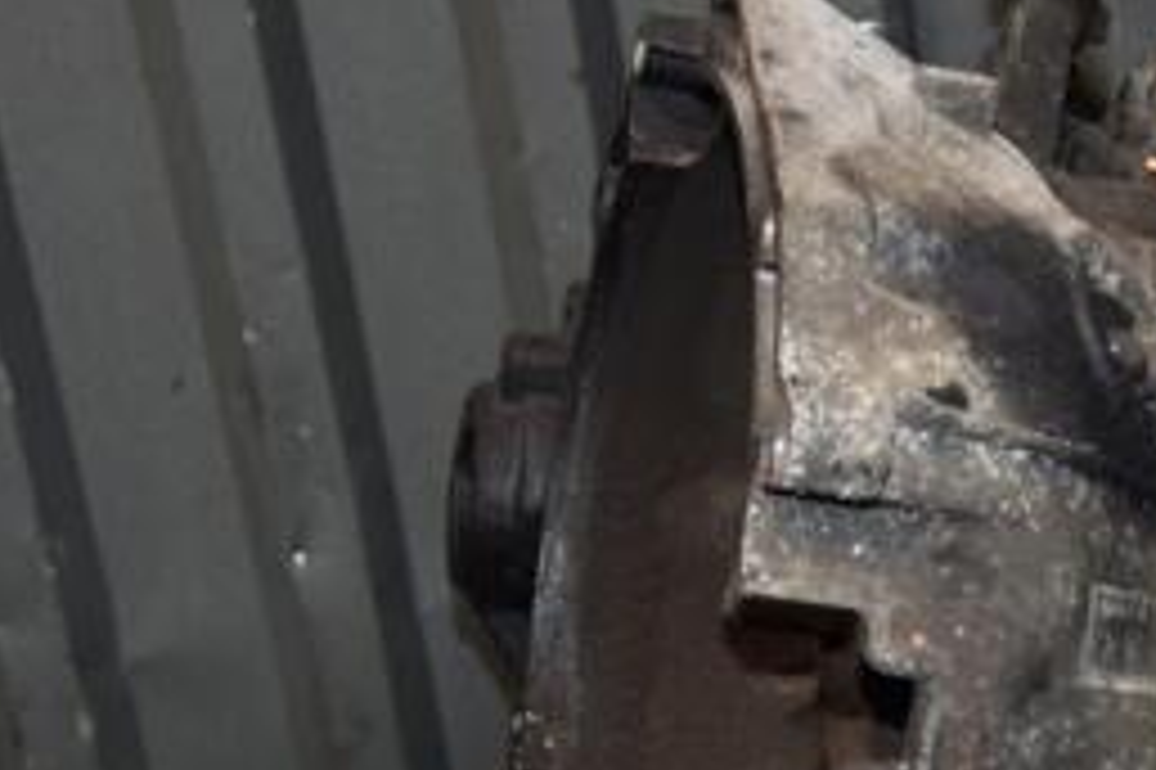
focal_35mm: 112
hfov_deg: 18.0
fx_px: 3594
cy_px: 639
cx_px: 1053
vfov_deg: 12.2
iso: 800
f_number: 5
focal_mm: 32
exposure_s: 1/60
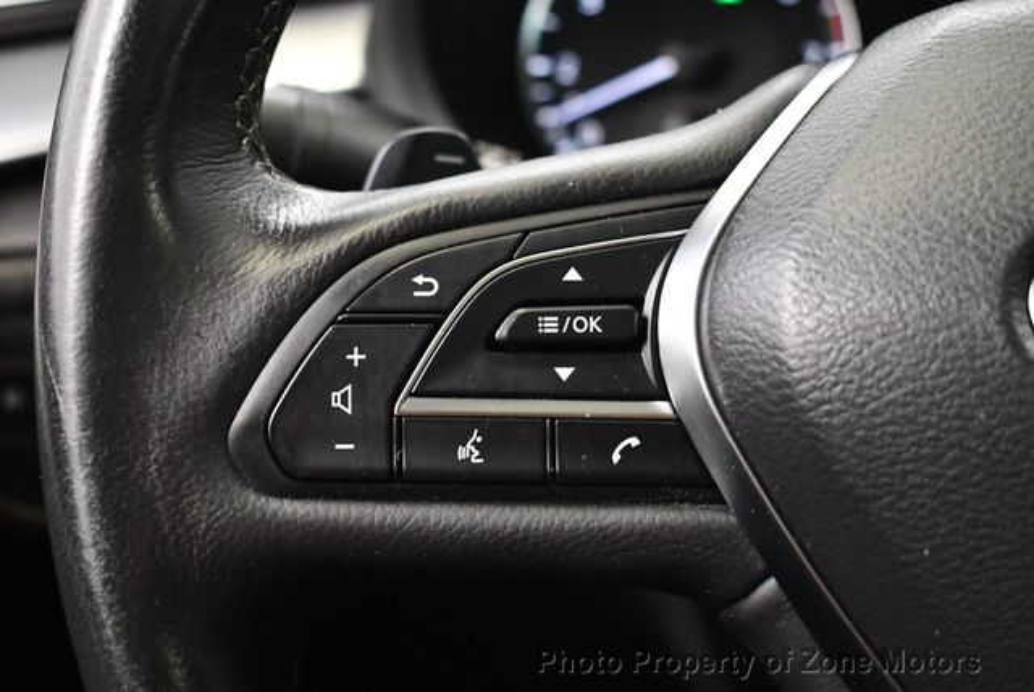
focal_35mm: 60
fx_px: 1725
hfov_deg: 33.4
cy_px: 346
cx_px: 517
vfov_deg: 22.7
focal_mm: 30
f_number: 4.2
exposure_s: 1/60
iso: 3600
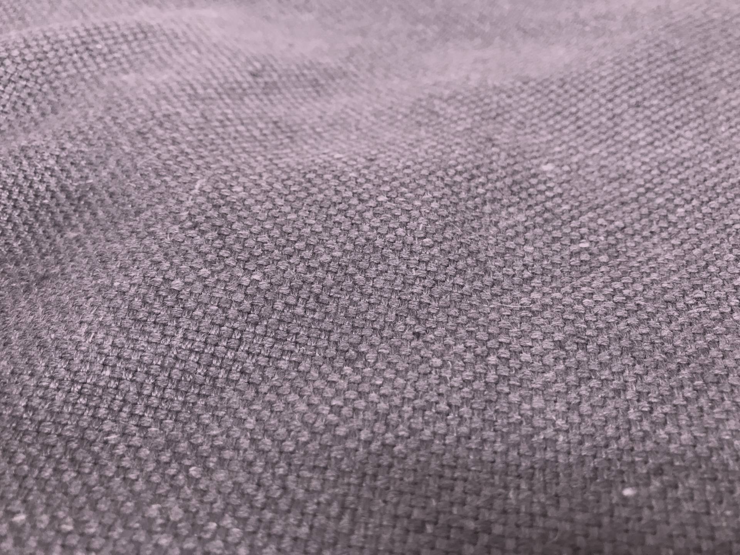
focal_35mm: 28
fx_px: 599
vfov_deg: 49.7
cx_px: 370
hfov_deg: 63.4
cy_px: 278
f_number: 1.8
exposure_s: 1/20
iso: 40
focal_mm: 3.99
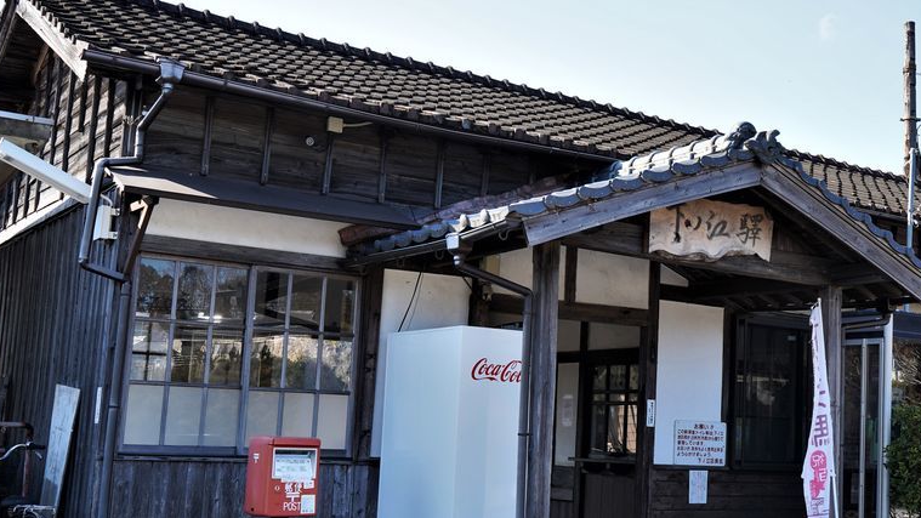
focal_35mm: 48
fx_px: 1172
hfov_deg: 42.1
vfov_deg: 24.9
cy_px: 271
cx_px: 637
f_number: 6.3
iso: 100
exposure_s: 1/160
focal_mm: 29
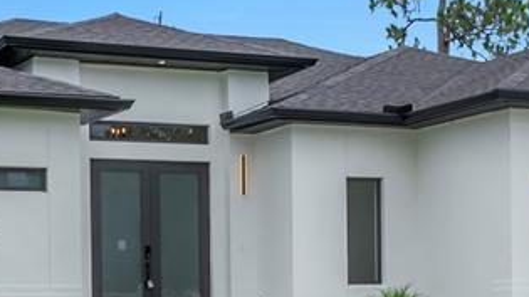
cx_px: 257
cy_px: 203
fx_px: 1430
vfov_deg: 11.8
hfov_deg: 21.0
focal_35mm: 102
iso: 100
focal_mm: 20
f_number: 8
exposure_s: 1/250
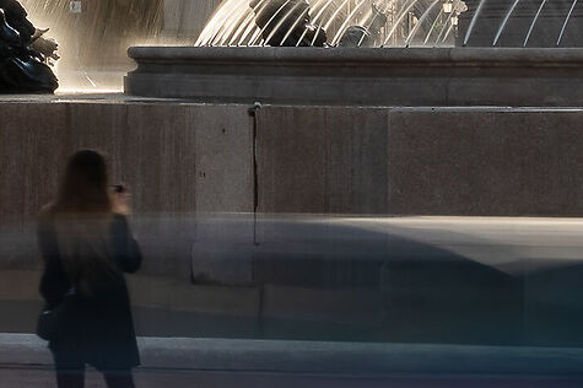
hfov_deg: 11.6
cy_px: -169
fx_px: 2864
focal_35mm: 177
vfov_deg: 7.6
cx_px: 117
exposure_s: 1/3
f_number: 16
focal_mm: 35
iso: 250
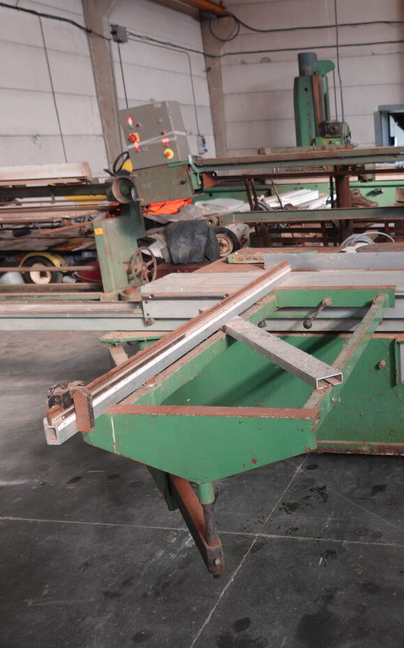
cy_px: 297
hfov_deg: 33.4
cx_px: 396
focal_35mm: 35
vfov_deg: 55.3
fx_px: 617
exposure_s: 1/80
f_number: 2
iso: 125
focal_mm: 7.6
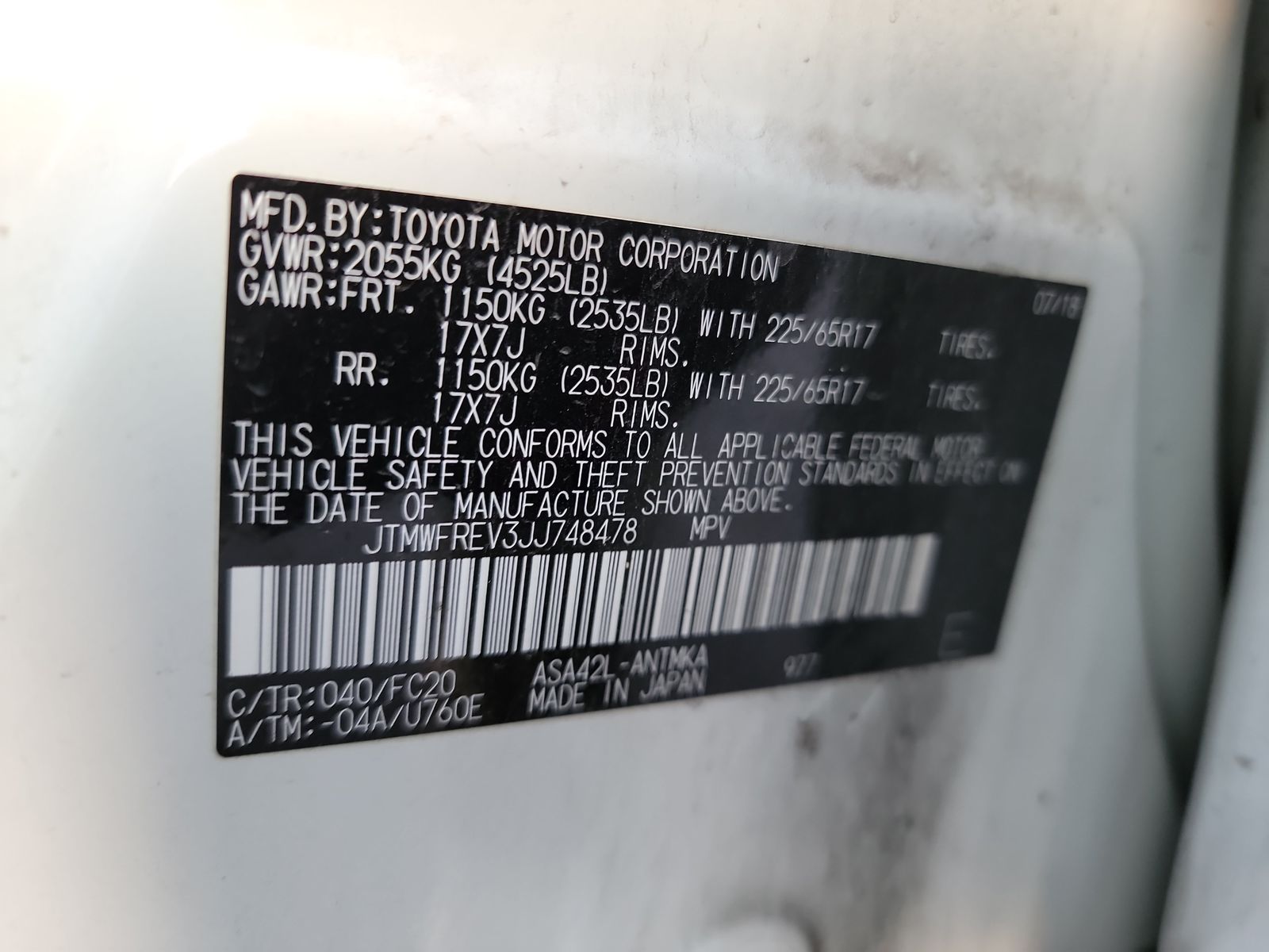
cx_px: 634
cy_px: 476
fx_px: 880
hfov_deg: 71.6
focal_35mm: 24
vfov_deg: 56.8
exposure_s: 1/59
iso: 546
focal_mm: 6.7
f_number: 1.8
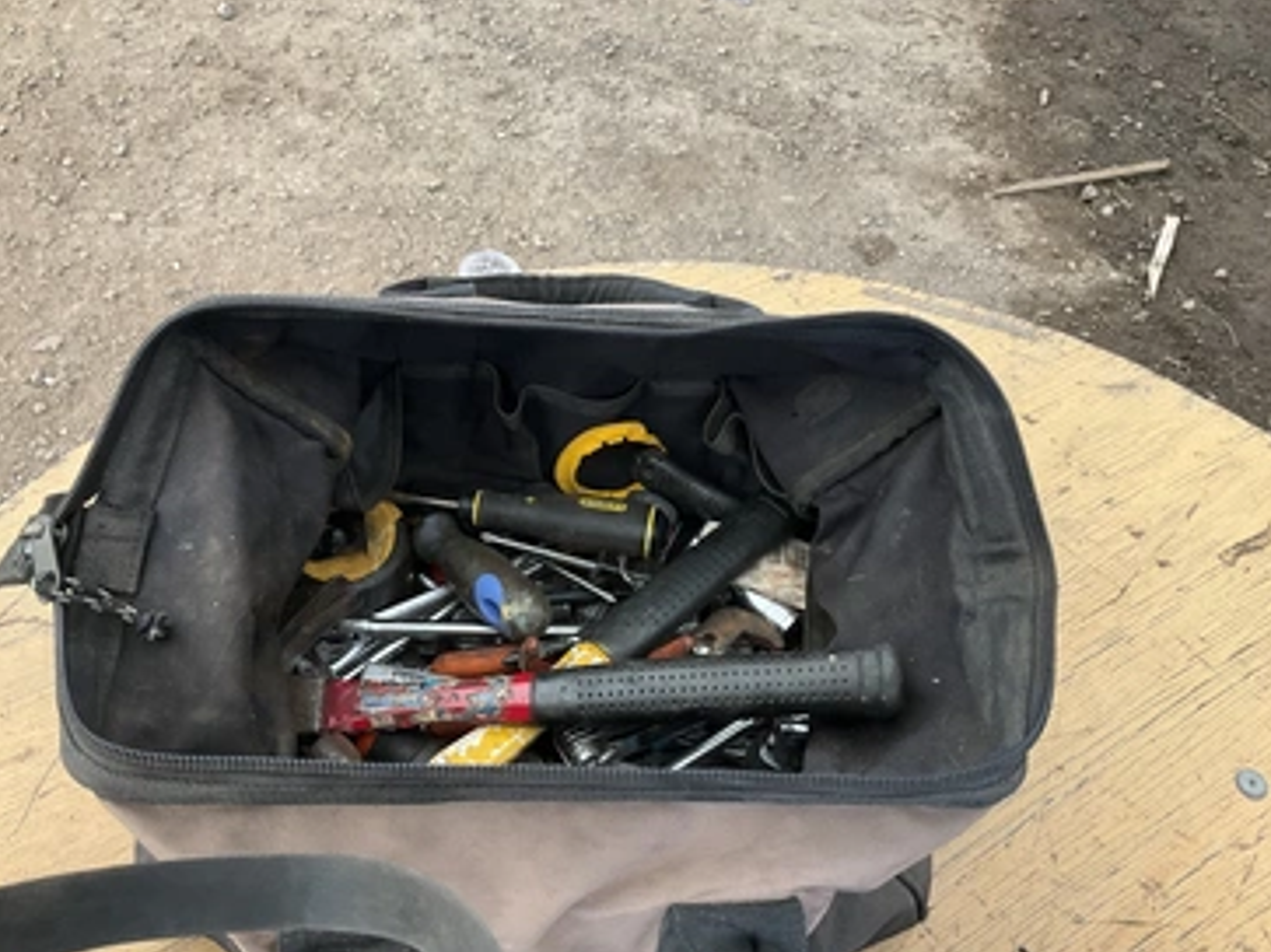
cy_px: 518
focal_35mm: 32
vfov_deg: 44.1
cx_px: 585
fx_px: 1175
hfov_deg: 56.8
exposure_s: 1/122
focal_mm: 3
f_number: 1.8
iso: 64
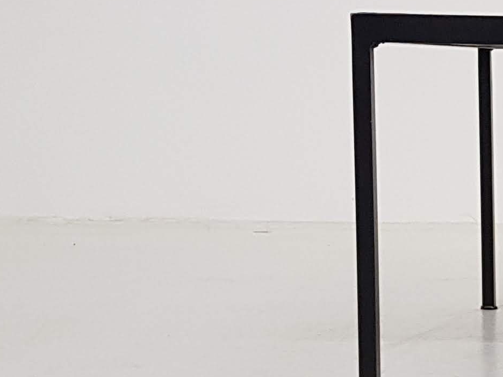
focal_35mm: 112
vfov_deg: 13.2
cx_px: 777
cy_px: 289
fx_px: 1627
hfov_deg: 16.0
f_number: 1.7
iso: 160
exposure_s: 1/50
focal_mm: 4.2
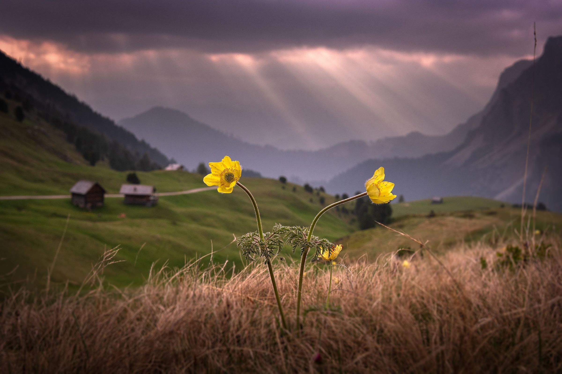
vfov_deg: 27.0
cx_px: 281
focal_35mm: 50
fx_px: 780
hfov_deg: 39.6
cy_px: 187
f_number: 13
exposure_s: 1/400
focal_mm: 50
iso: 320
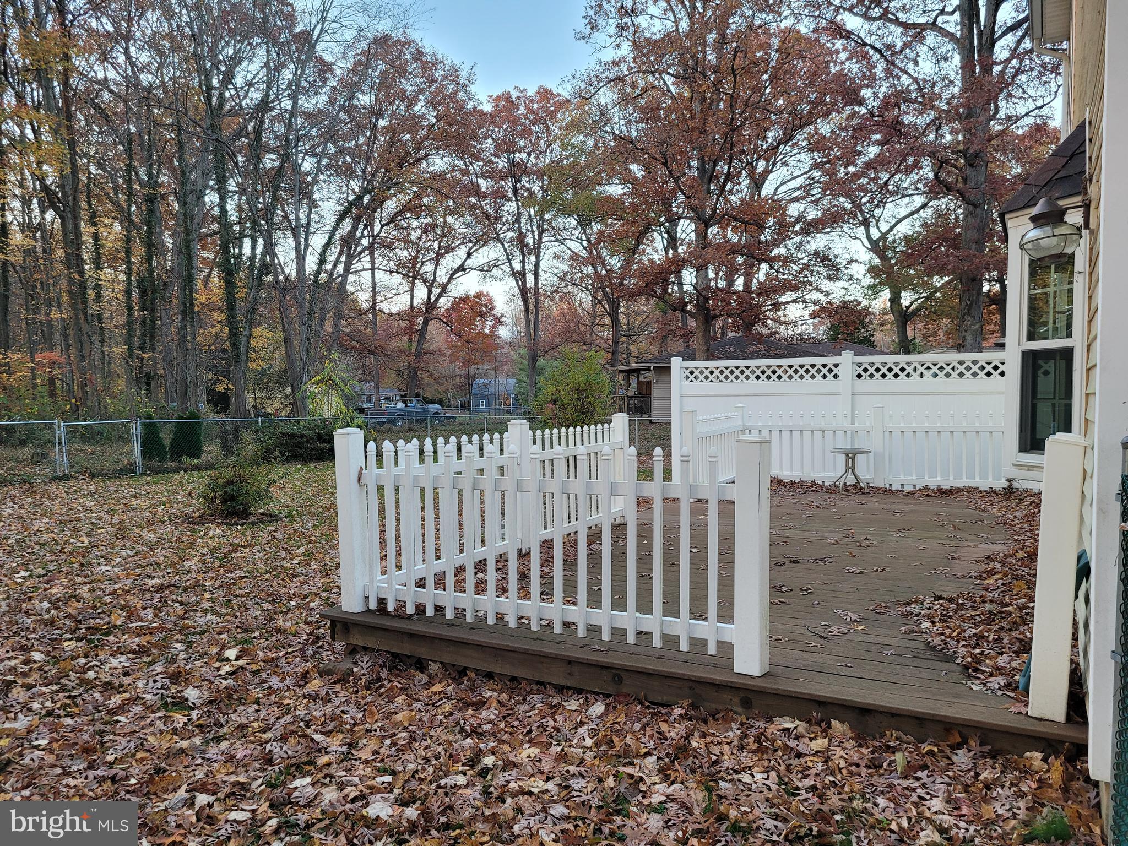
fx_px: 847
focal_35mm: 26
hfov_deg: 67.3
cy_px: 423
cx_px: 564
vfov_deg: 53.1
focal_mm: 5.4
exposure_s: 1/119
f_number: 1.8
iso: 125
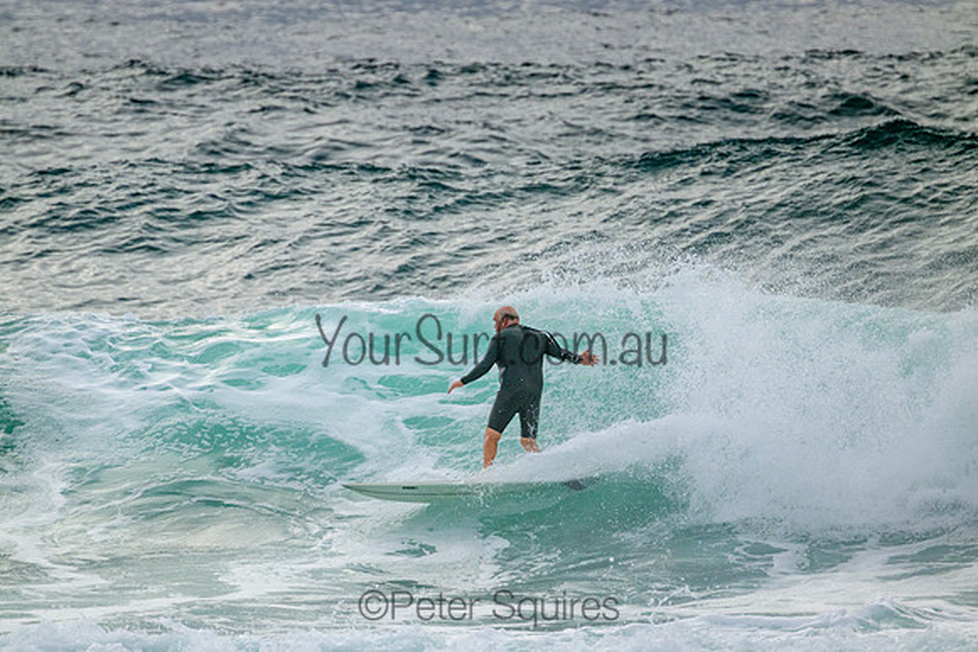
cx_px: 479
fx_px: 22196
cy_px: 333
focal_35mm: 817
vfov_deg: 1.7
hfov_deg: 2.5
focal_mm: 800
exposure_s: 1/2000
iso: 1250
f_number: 11
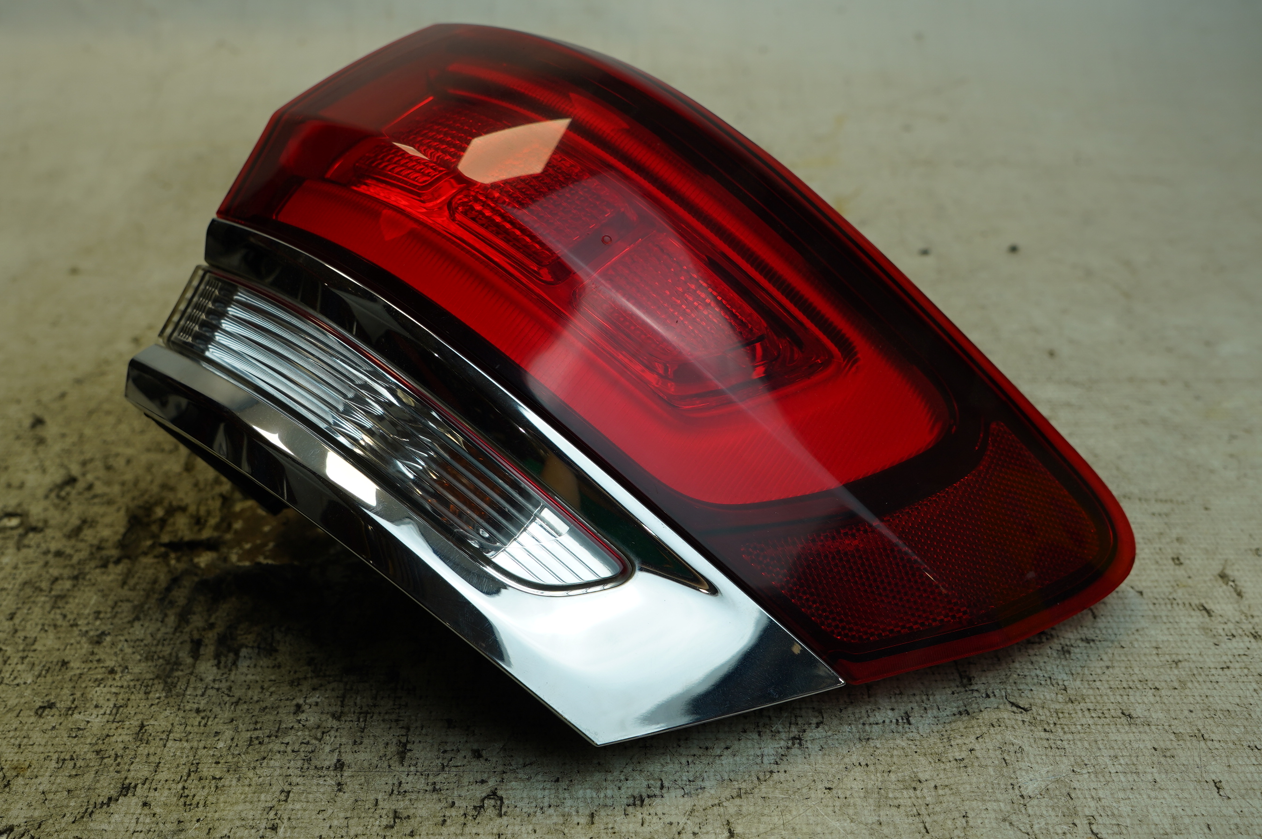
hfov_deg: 48.4
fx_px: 1401
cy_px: 393
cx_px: 576
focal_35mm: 40
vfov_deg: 33.3
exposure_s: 1/160
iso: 200
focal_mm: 24
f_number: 4.5
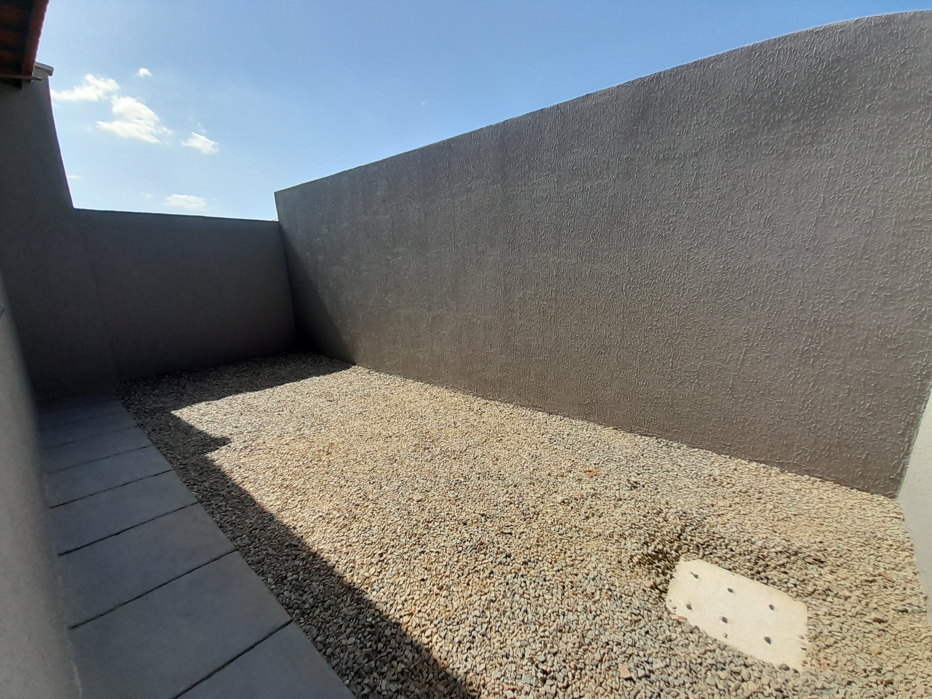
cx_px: 466
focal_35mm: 13
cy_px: 350
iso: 40
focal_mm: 1.13
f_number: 2.2
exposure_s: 1/1245
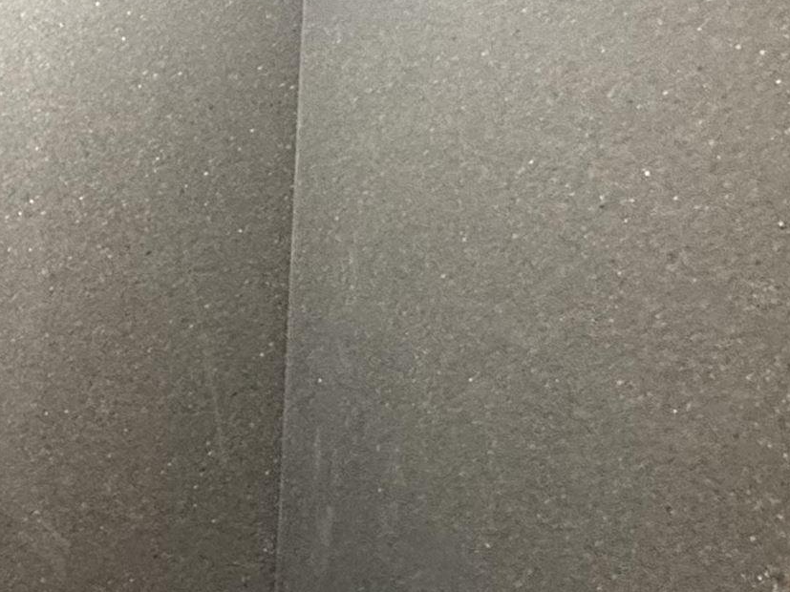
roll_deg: +1.2
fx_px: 1187
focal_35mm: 52
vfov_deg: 27.8
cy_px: 189
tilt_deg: -5.1
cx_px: -414
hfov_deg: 26.2
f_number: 2.2
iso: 500
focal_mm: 2.22
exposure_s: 1/60
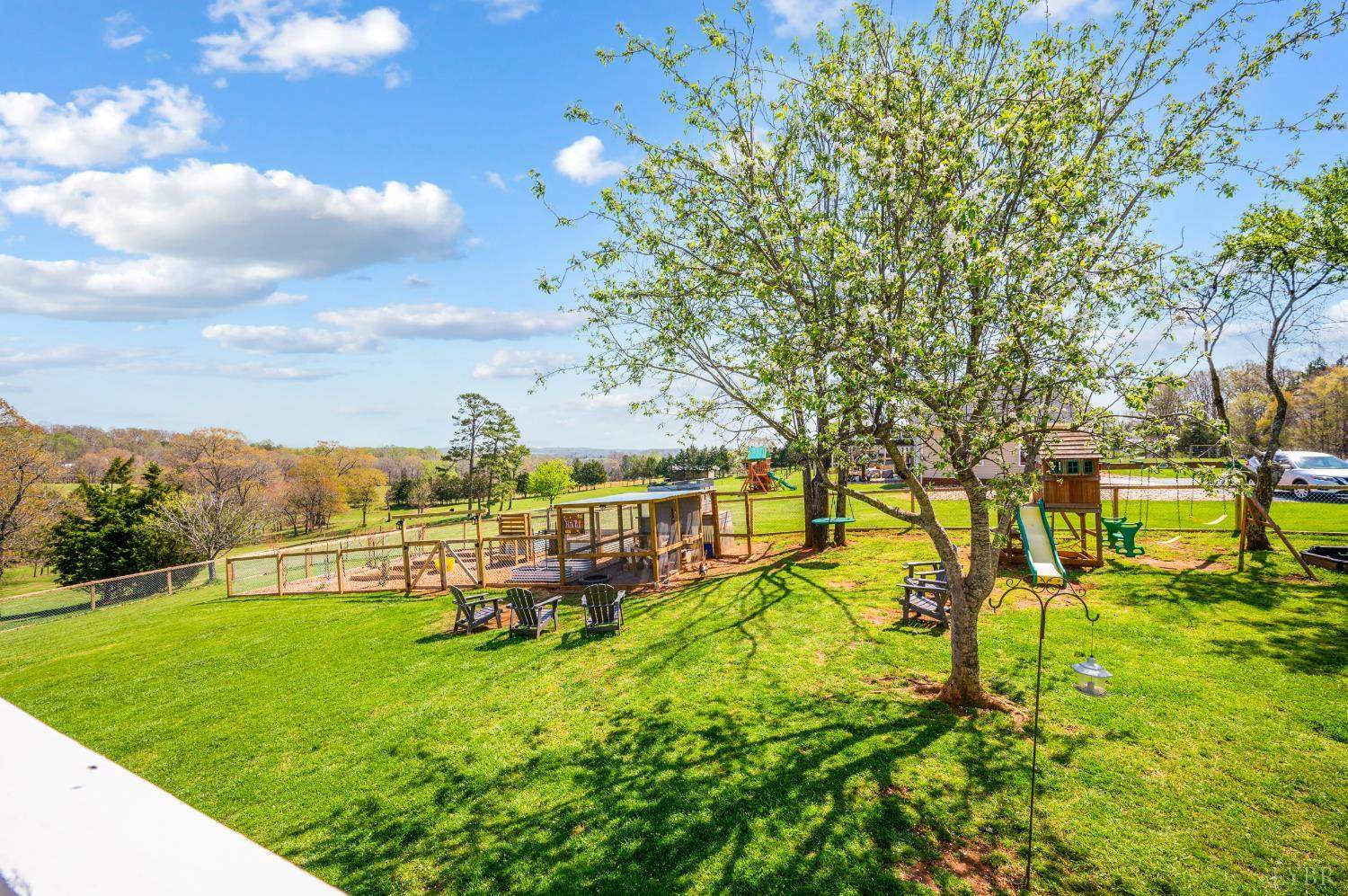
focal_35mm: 14
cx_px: 674
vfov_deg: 81.1
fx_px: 524
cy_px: 448
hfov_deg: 104.3
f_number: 8
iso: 200
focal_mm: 14
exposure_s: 1/320
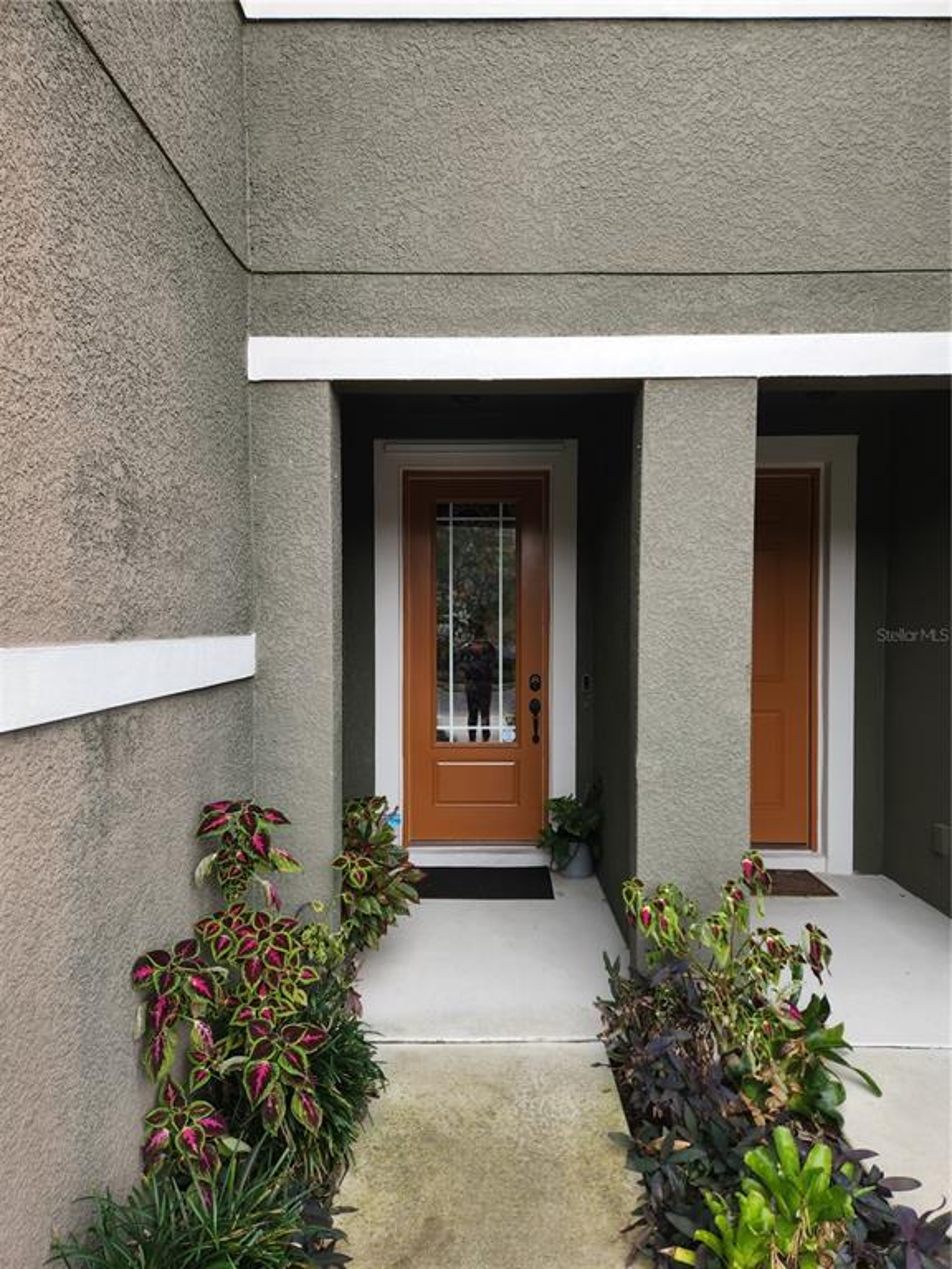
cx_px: 476
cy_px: 634
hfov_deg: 58.9
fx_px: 843
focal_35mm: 23
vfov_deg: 73.9
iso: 64
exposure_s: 1/180
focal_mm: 5.4
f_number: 1.8
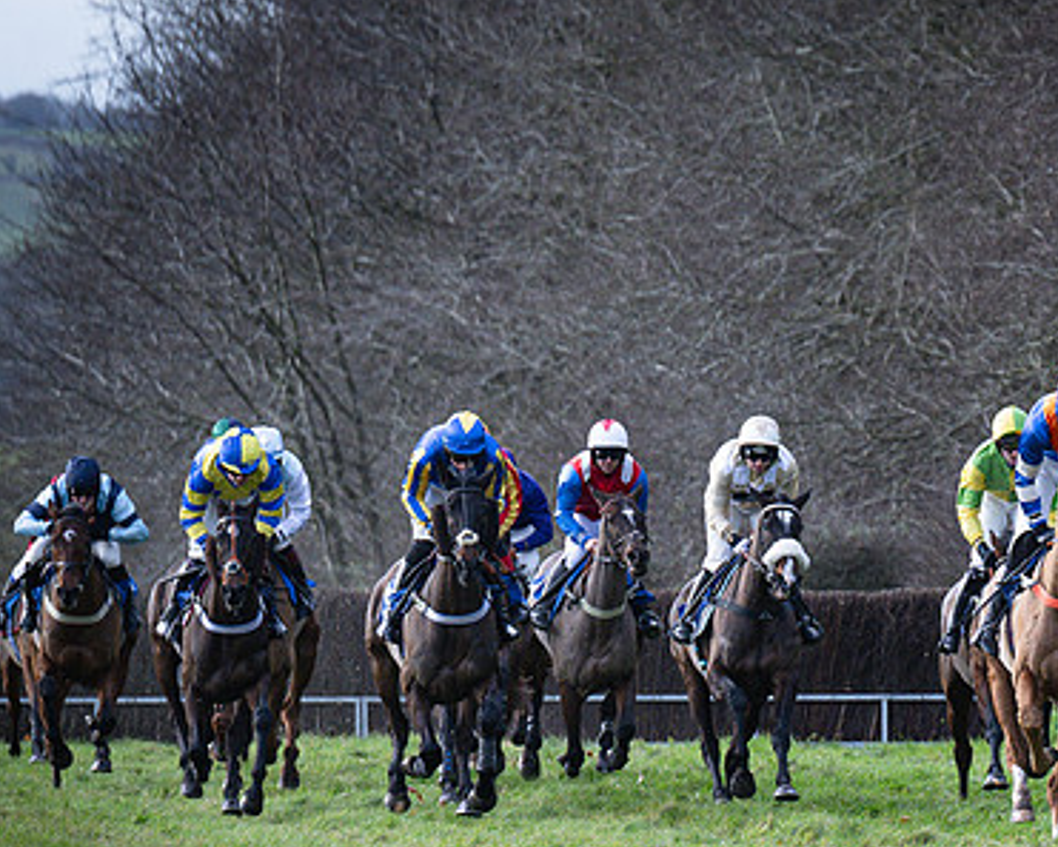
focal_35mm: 654
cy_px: 629
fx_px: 20484
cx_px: 1402
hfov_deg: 3.0
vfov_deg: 2.4
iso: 400
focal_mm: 175
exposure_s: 1/1000
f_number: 4
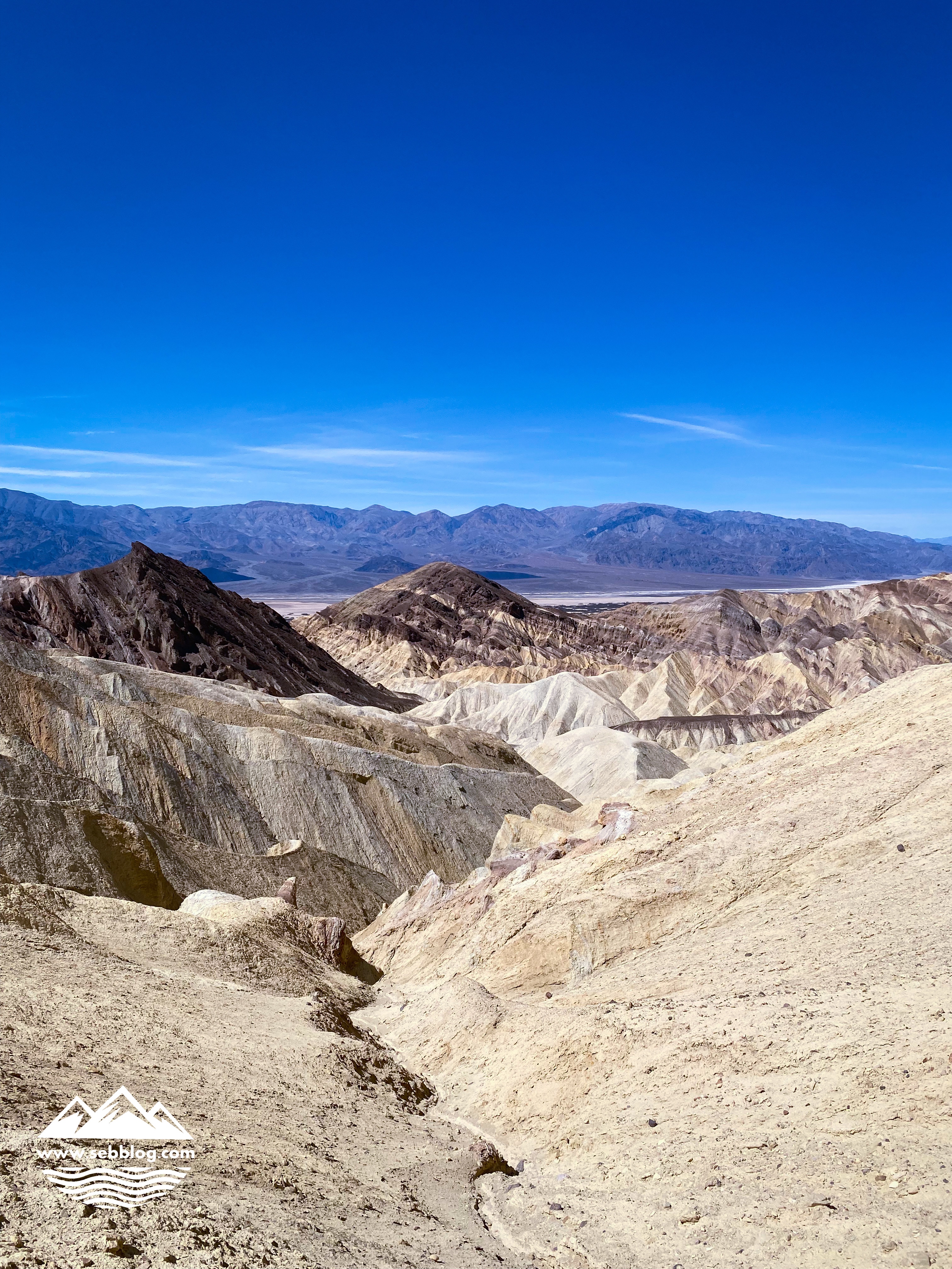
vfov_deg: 67.3
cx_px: 476
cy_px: 634
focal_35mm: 26
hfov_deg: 53.1
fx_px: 953
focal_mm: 4.25
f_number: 1.8
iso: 32
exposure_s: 1/7194
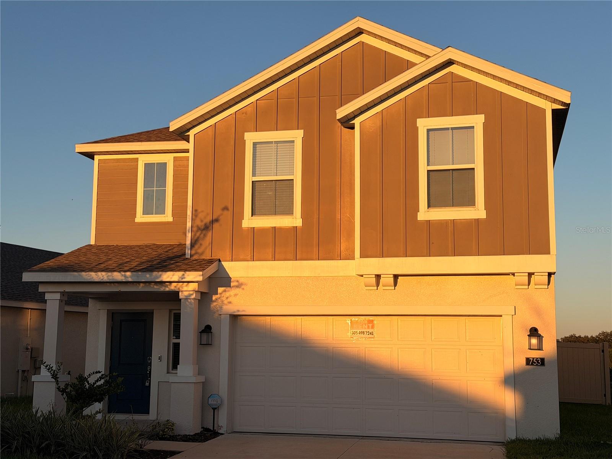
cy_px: 230
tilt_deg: +8.0
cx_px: 306
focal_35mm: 48
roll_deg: -0.6
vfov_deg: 30.3
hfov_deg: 39.7
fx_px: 849
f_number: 1.78
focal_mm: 6.76
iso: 64
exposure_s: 1/2762
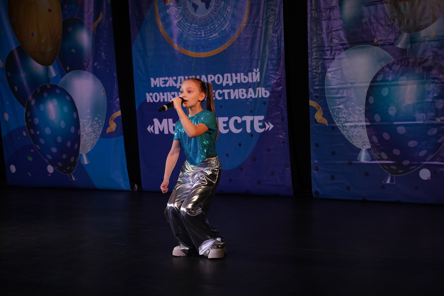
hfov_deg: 33.9
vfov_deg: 23.0
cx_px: 222
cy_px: 148
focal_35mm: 59
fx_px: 728
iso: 1600
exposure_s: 1/400
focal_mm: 59
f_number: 4
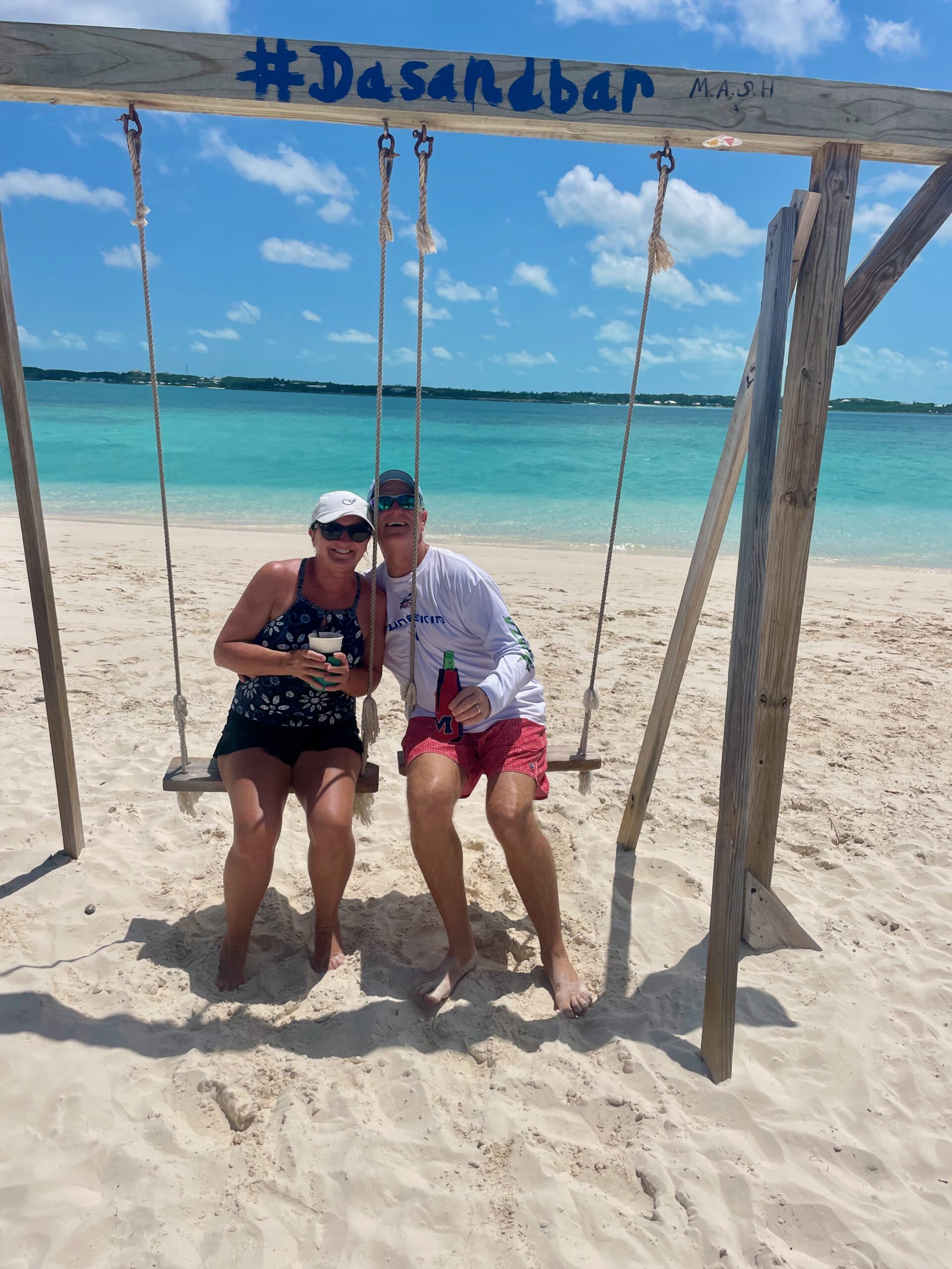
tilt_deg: -12.3
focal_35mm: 26
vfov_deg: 67.3
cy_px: 634
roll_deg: -1.9
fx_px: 953
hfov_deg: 53.1
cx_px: 476
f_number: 1.6
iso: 32
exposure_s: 1/11905
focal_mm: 4.2
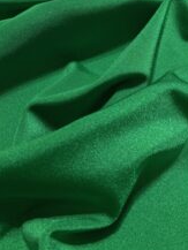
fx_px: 347
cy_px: 48
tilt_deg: -52.1
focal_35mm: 48
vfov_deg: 38.1
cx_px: 116
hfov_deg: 30.2
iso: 100
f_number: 1.6
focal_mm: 4.2
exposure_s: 1/50
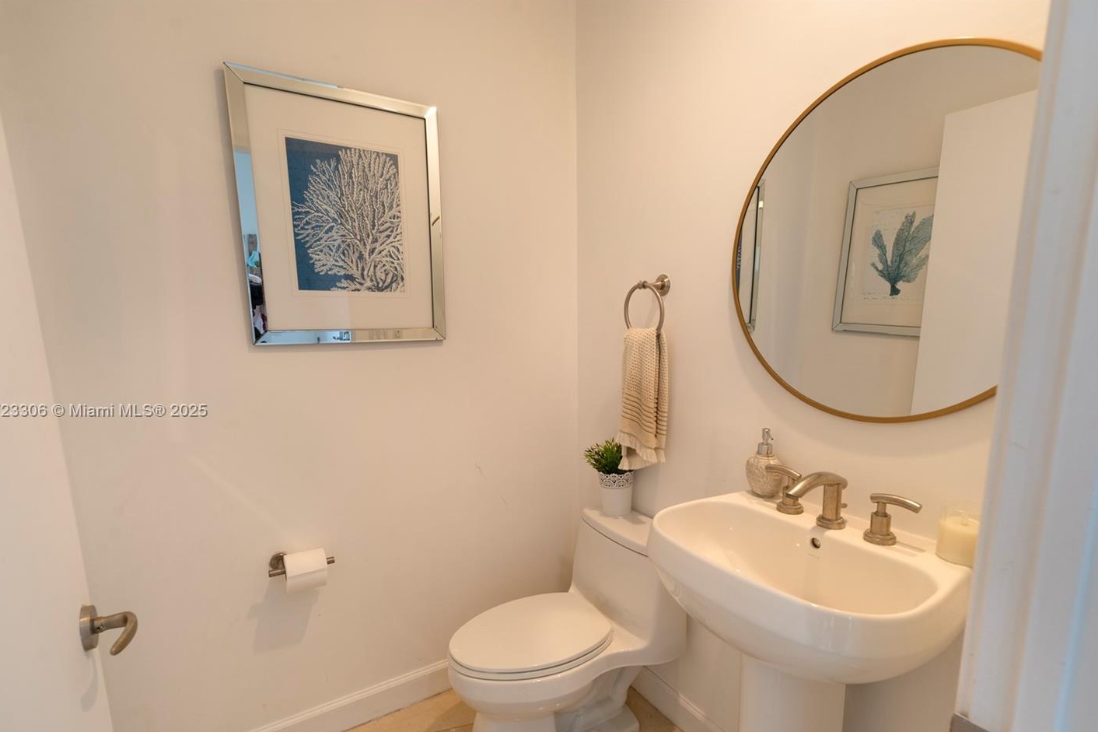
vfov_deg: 70.1
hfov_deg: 93.2
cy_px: 412
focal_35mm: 17
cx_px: 580
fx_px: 518
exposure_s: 1/8
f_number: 8
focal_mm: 15
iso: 200
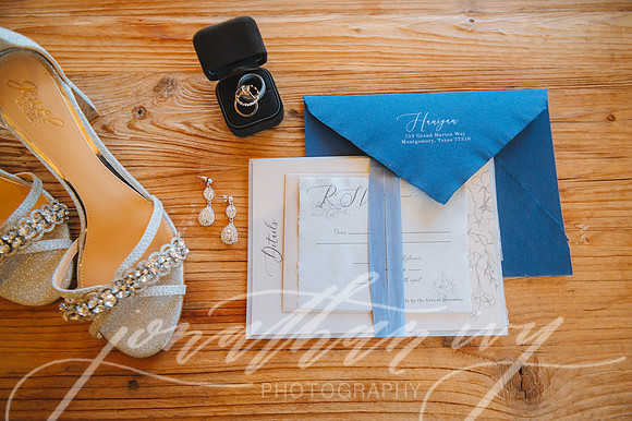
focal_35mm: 24
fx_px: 421
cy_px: 210
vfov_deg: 53.1
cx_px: 316
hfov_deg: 73.8
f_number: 2.8
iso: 1000
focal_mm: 24
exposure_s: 1/250
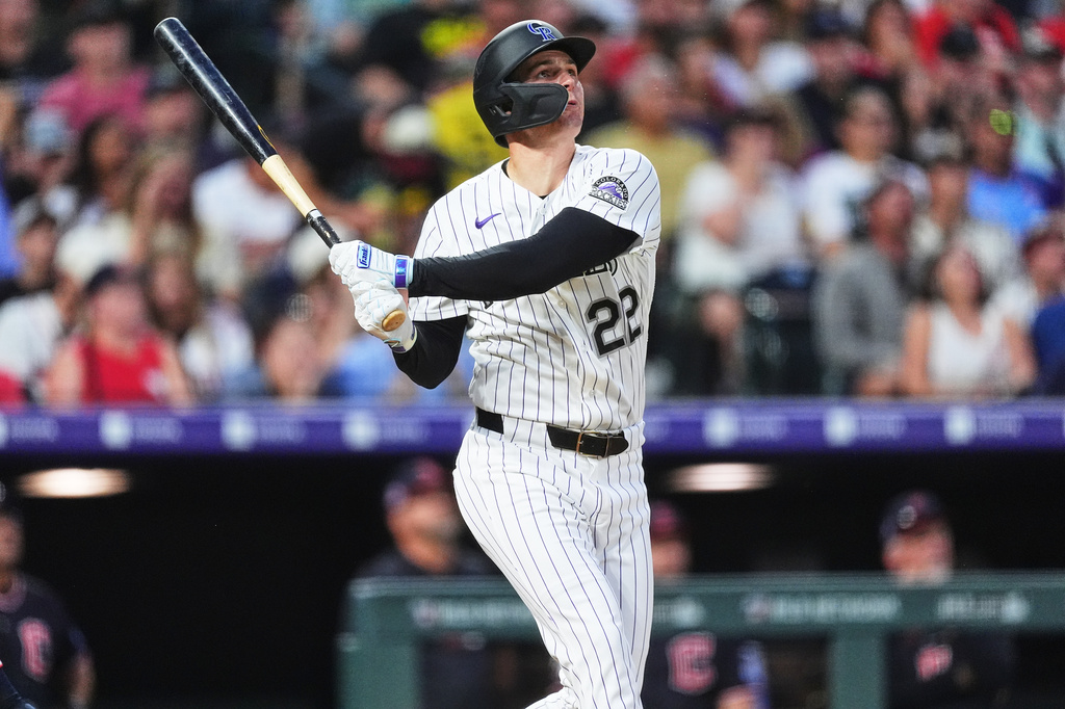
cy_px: 354
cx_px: 532
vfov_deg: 2.3
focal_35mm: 600
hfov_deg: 3.4
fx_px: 17743
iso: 4000
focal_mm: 600
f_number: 4
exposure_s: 1/1600
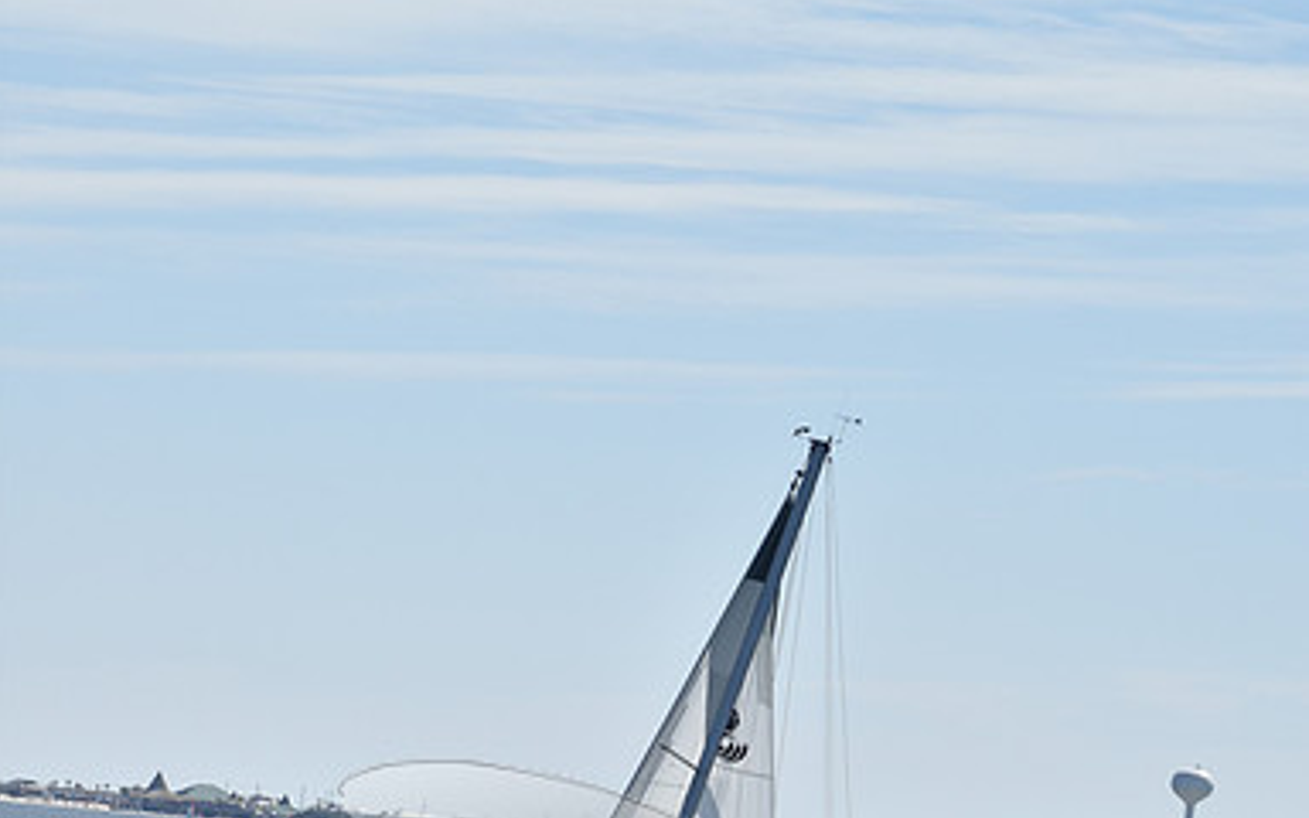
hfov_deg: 8.3
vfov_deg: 5.2
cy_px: 934
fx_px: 9061
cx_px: 653
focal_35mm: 254
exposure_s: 1/1000
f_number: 11
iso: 400
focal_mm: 110
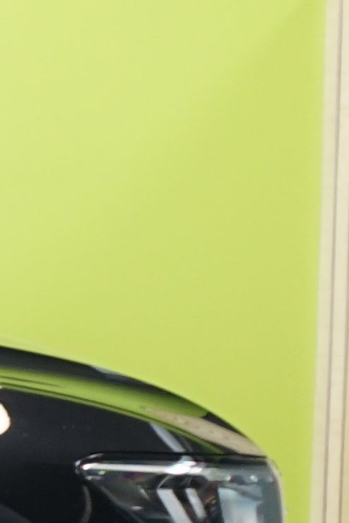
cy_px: 456
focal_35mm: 250
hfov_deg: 4.6
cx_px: -1452
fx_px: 3635
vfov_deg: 8.2
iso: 640
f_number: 4
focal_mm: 31
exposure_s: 1/30
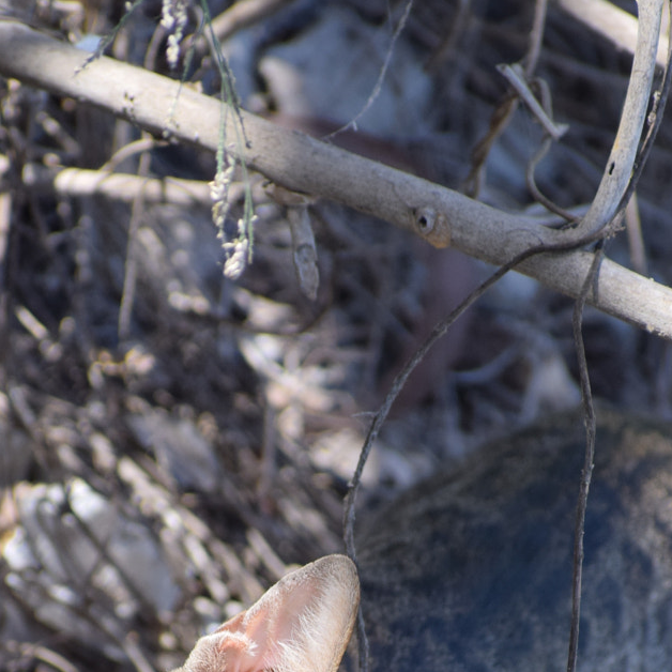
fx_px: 21414
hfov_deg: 1.8
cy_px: 657
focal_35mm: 975
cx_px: 337
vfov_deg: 1.8
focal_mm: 300
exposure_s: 1/500
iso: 360
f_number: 6.3
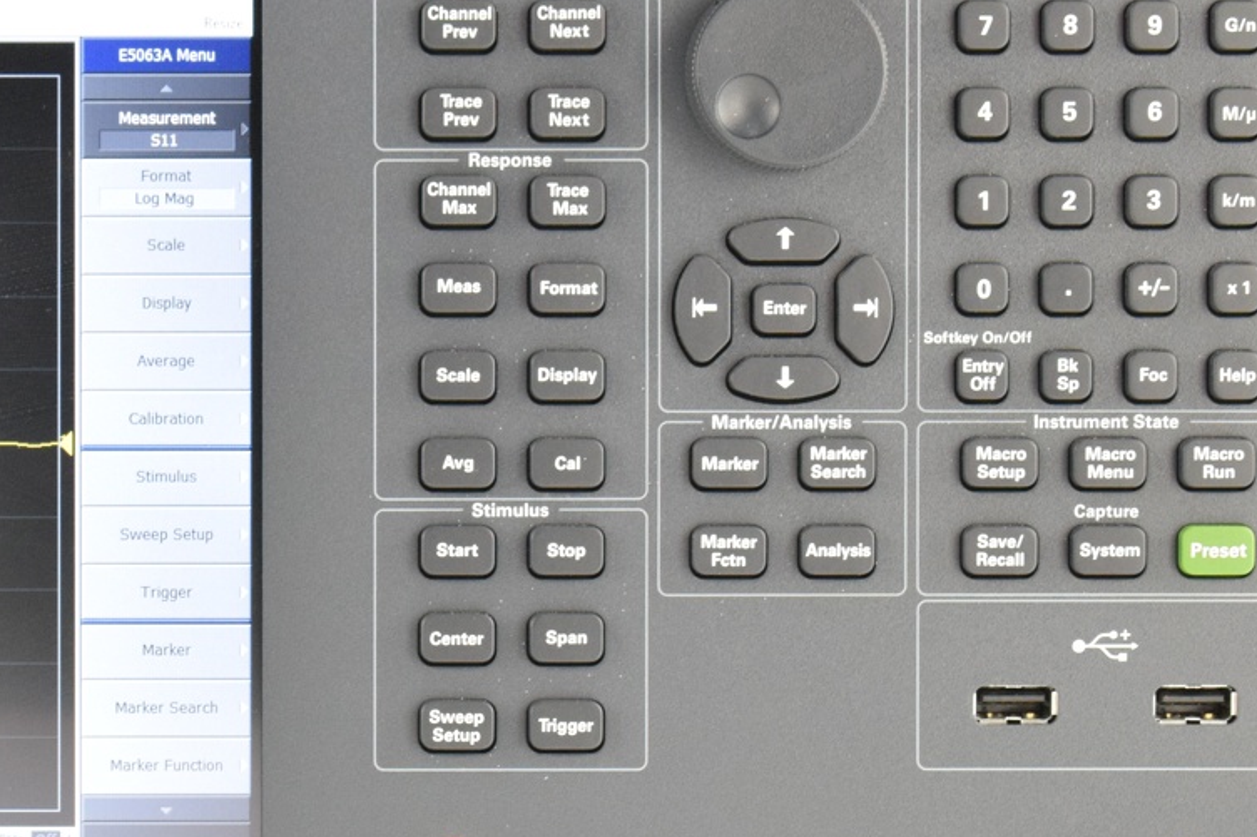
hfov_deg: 12.3
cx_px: 92
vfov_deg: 8.3
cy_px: 489
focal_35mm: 166
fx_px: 5795
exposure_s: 1/80
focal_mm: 52
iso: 1600
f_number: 5.6
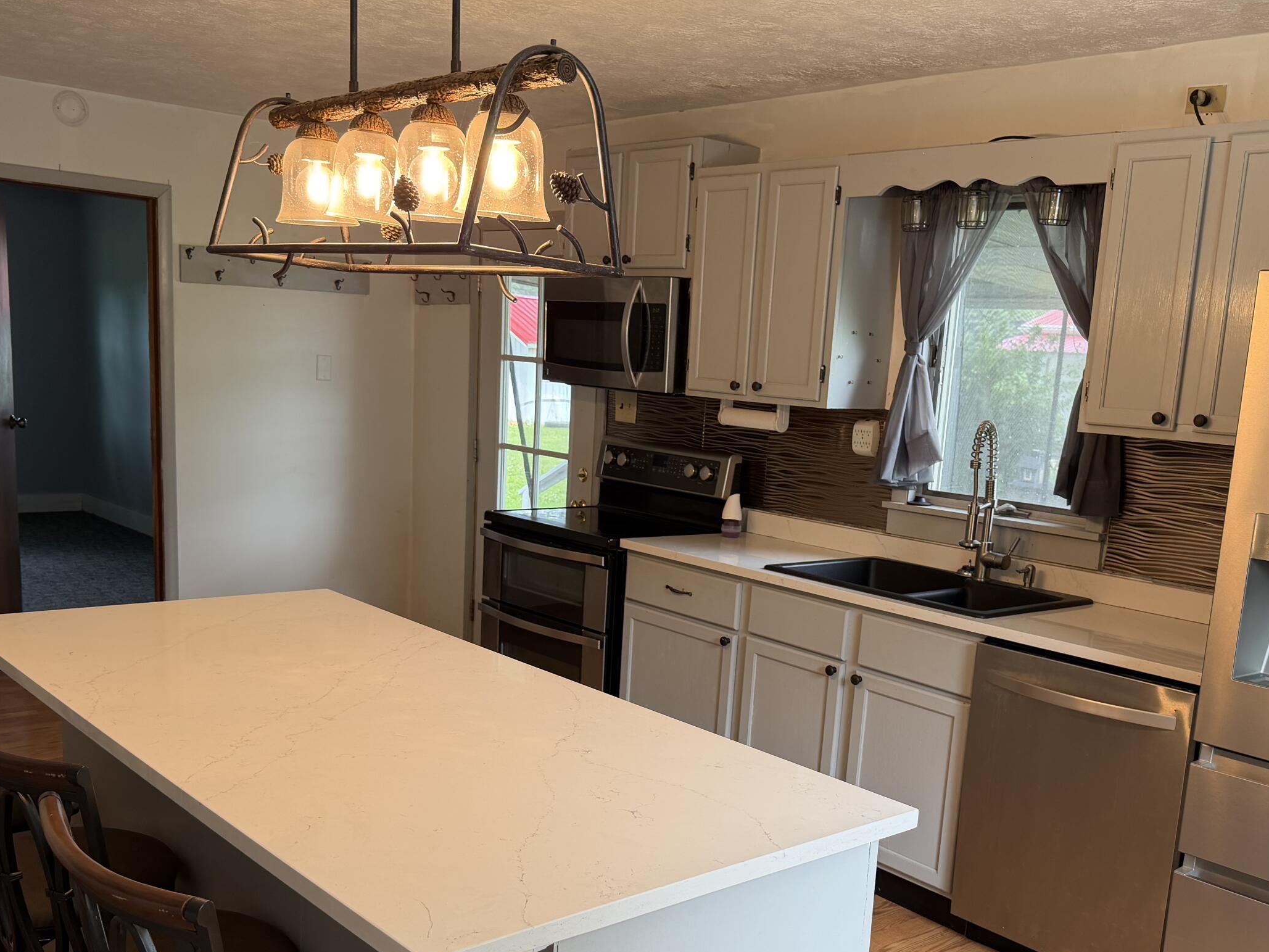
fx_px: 1283
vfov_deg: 40.3
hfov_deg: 52.6
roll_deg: -4.1
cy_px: 618
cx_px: 682
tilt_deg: -10.8
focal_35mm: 35
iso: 125
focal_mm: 6.76
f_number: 1.78
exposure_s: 1/121
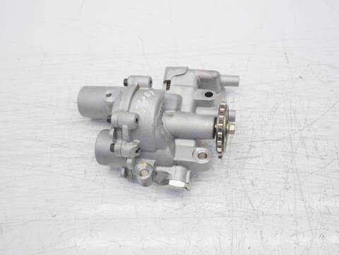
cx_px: 170
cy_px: 128
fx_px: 333
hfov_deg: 54.0
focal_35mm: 34
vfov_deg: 41.8
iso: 200
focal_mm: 17
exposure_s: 1/125
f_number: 4
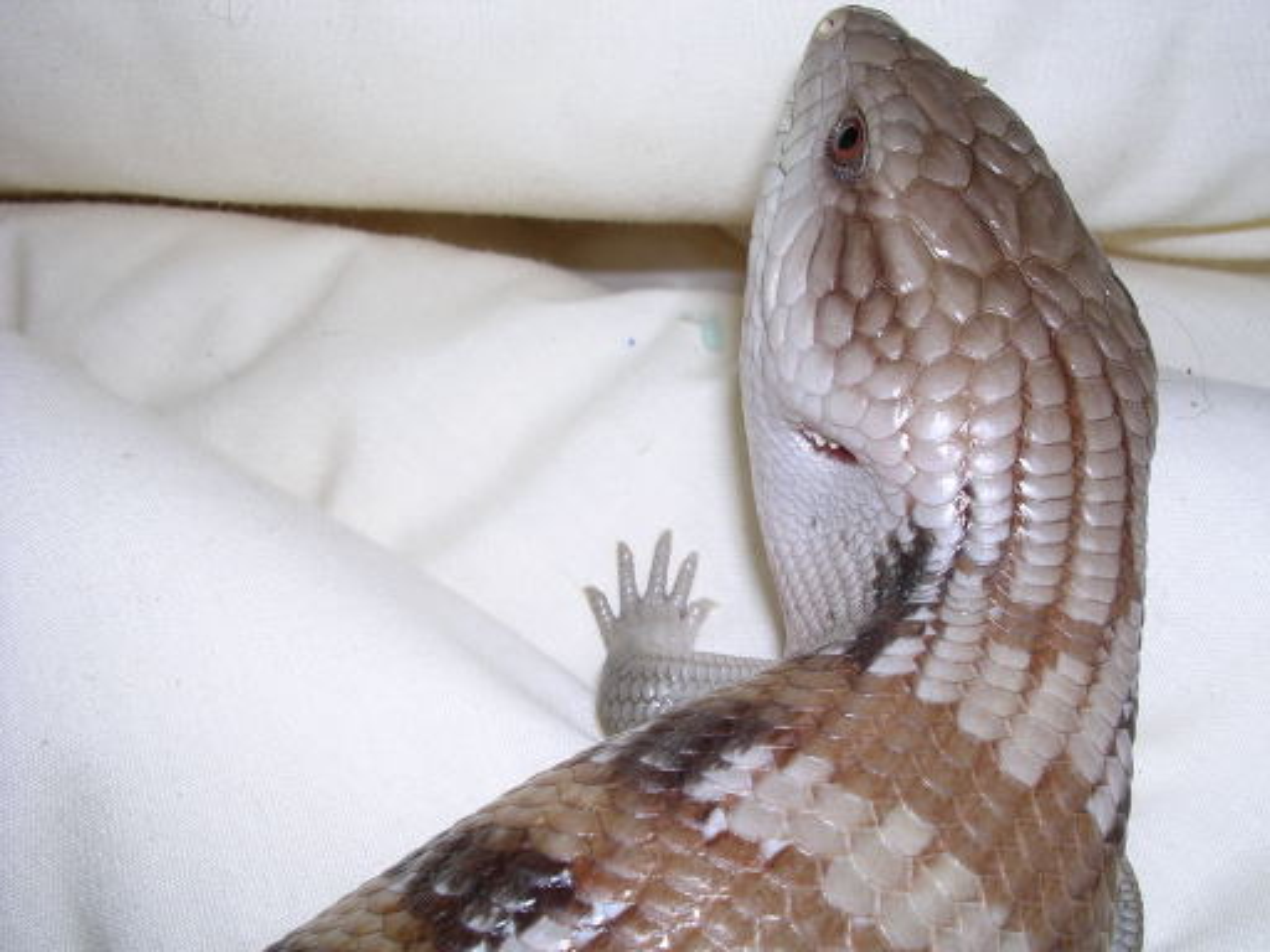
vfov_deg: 37.7
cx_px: 635
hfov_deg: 49.0
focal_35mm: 38
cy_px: 476
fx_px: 1394
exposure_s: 1/60.1
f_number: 5.6
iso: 100
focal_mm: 5.8
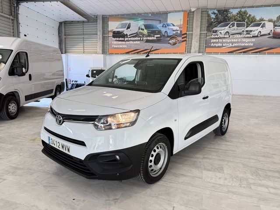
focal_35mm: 24
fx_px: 194
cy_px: 105
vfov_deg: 56.8
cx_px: 140
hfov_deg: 71.6
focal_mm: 6.76
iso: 80
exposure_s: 1/100
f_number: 1.78
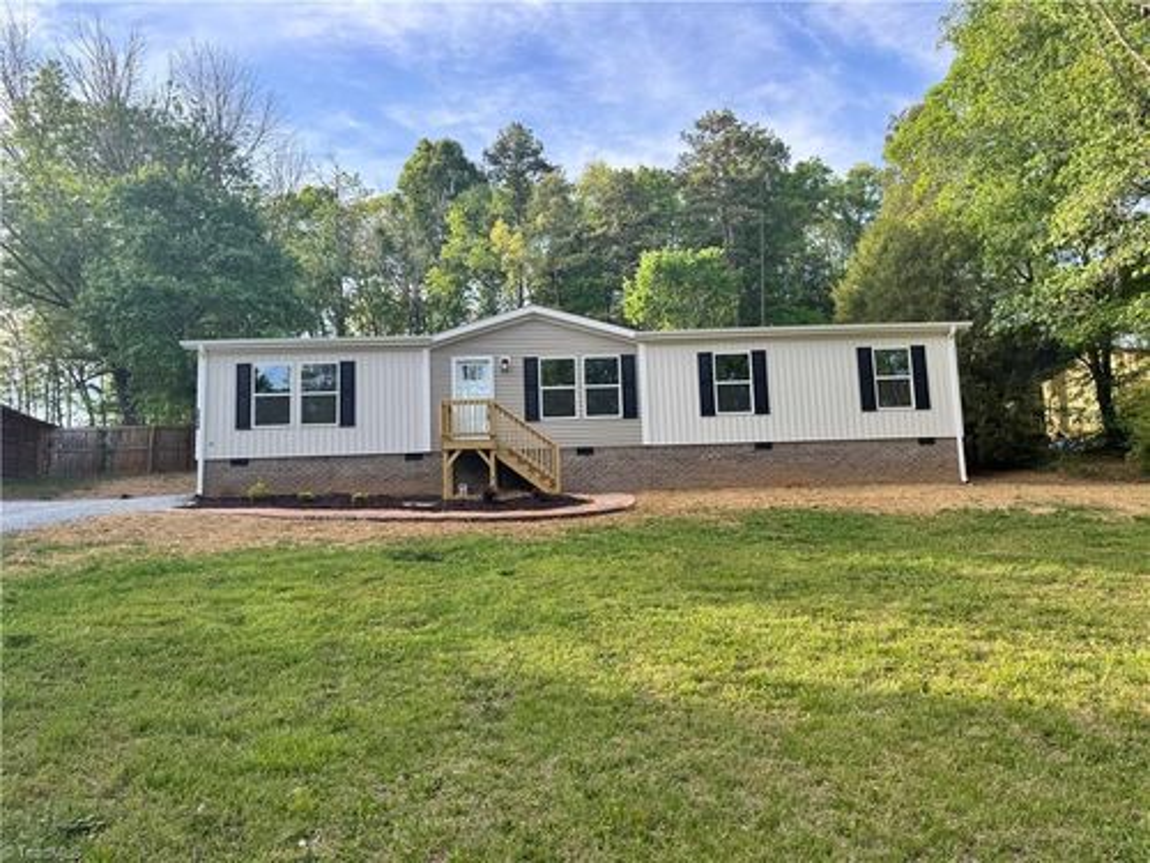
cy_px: 432
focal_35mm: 24
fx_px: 797
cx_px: 575
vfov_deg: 56.8
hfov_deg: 71.6
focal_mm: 6.76
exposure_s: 1/627
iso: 80
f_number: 1.78
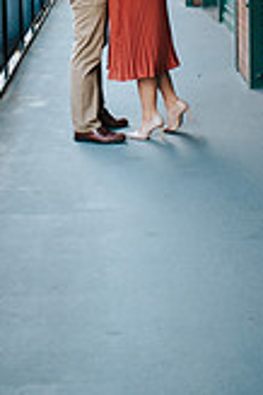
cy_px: -58
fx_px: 1054
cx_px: 101
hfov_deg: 14.2
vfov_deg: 20.1
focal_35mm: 96
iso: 450
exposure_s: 1/500
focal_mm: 35
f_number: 1.8
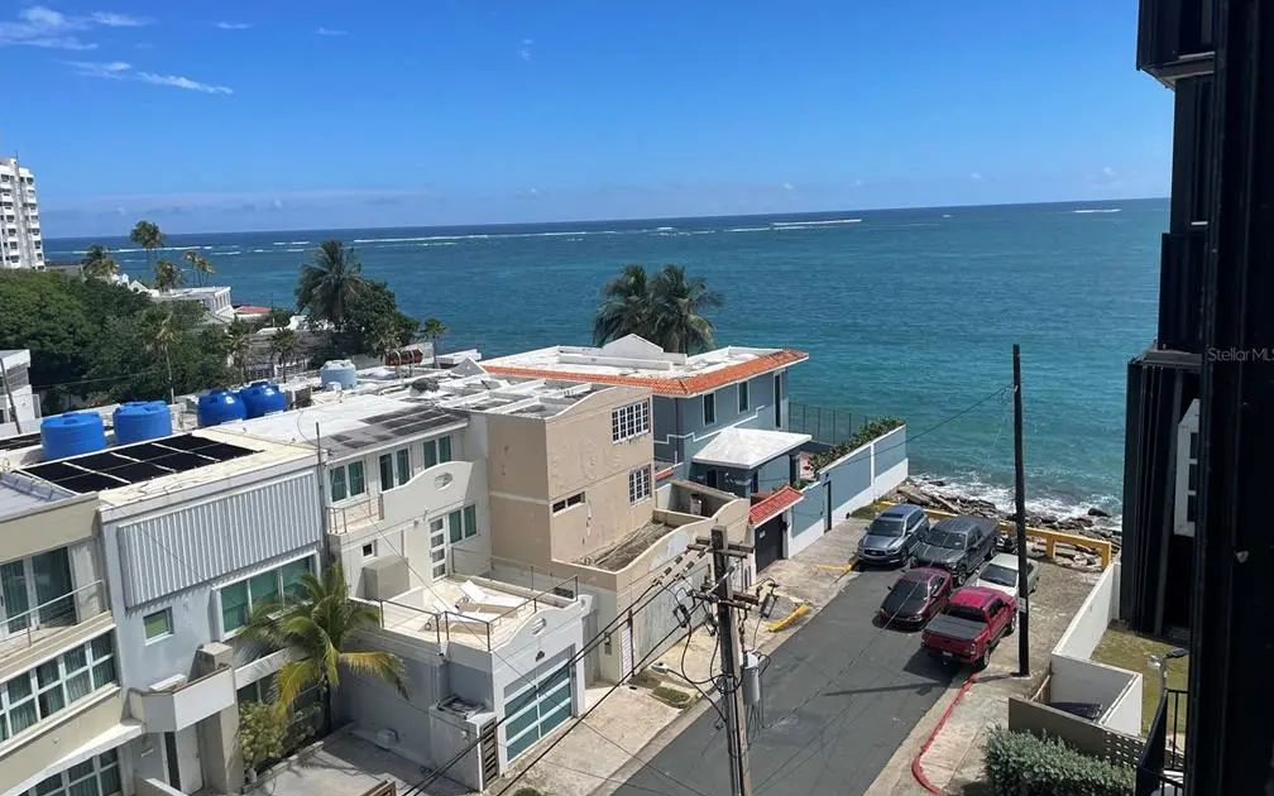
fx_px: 972
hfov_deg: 66.5
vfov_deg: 44.5
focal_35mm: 28
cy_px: 354
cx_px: 637
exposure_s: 1/5291
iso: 32
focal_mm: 4.2
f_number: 1.6
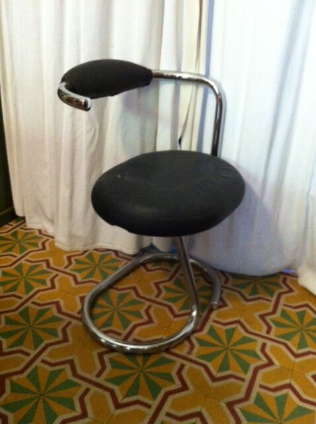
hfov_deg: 40.6
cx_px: 158
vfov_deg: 52.7
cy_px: 212
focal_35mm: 35
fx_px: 427
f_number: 2.8
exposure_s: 1/15
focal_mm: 3.85
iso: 640
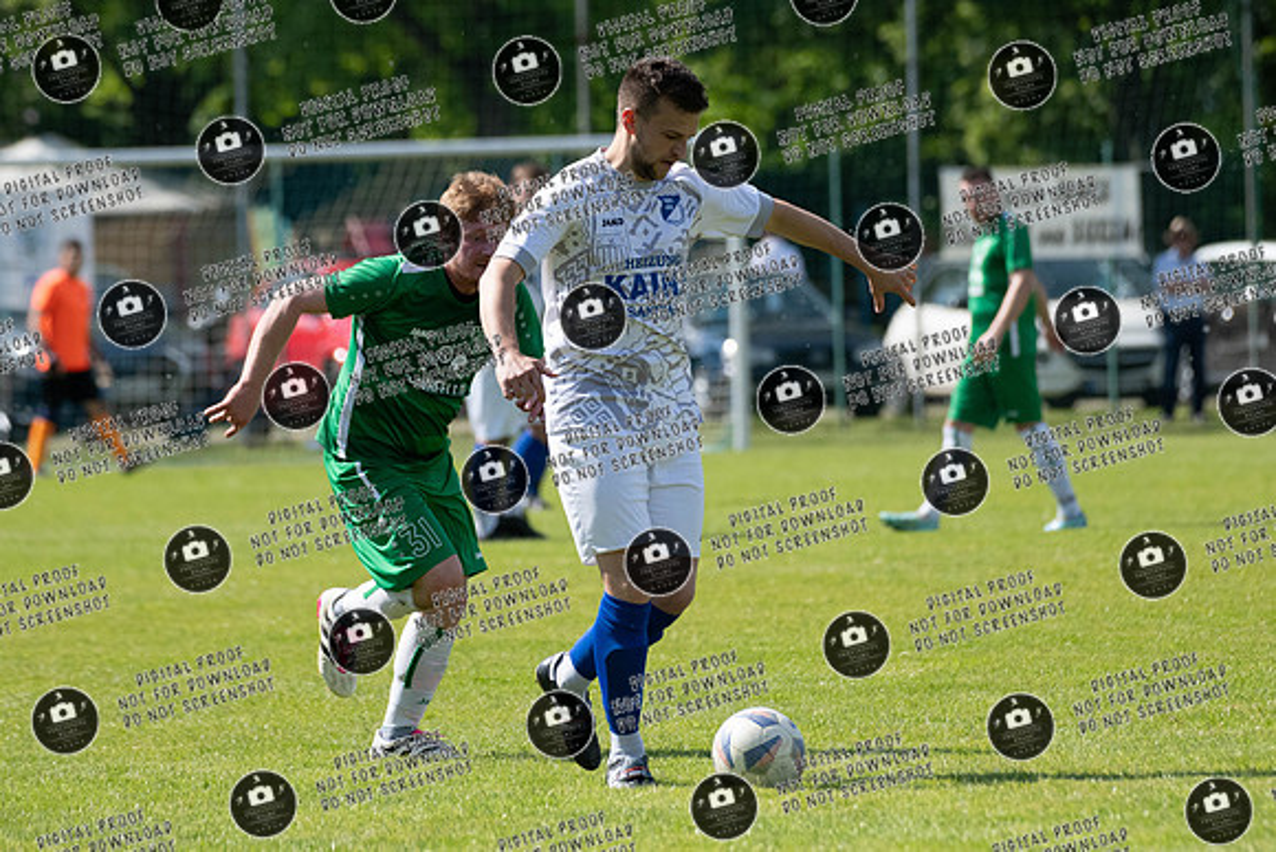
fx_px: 12488
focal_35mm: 352
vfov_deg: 3.9
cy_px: 389
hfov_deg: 5.8
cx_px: 658
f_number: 5.6
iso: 1250
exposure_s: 1/5000
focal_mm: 270
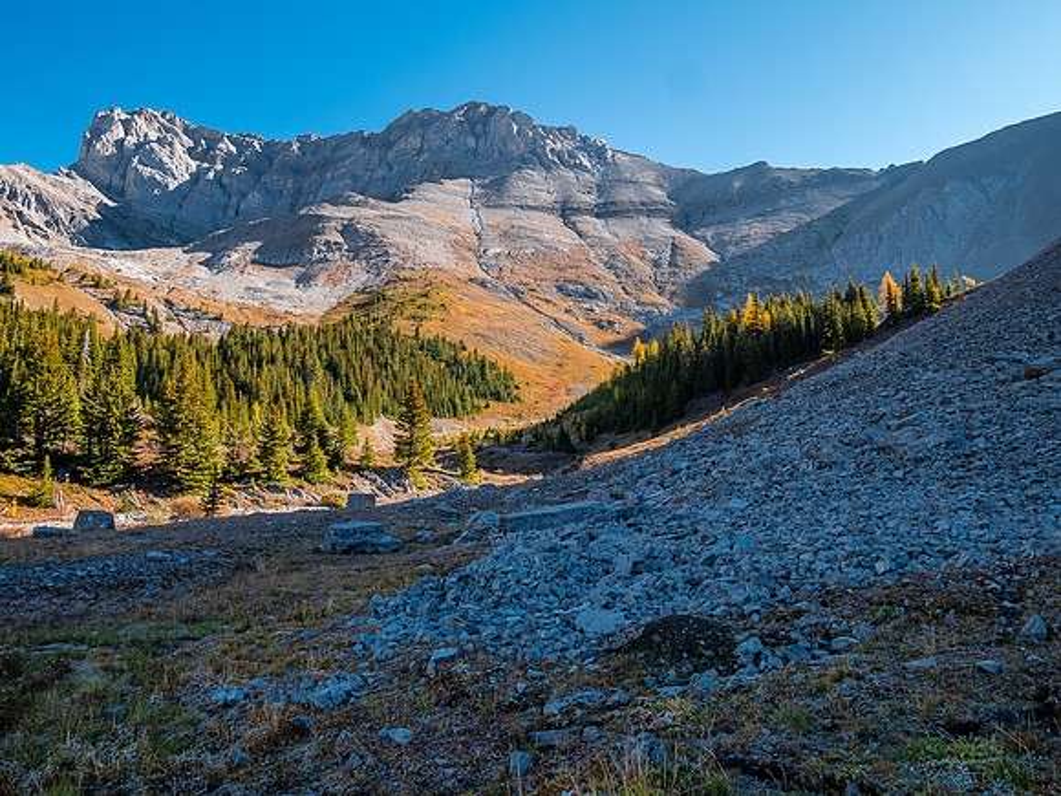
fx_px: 736
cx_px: 530
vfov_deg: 56.8
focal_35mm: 24
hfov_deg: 71.6
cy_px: 398
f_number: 8
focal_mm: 12
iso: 200
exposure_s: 1/125
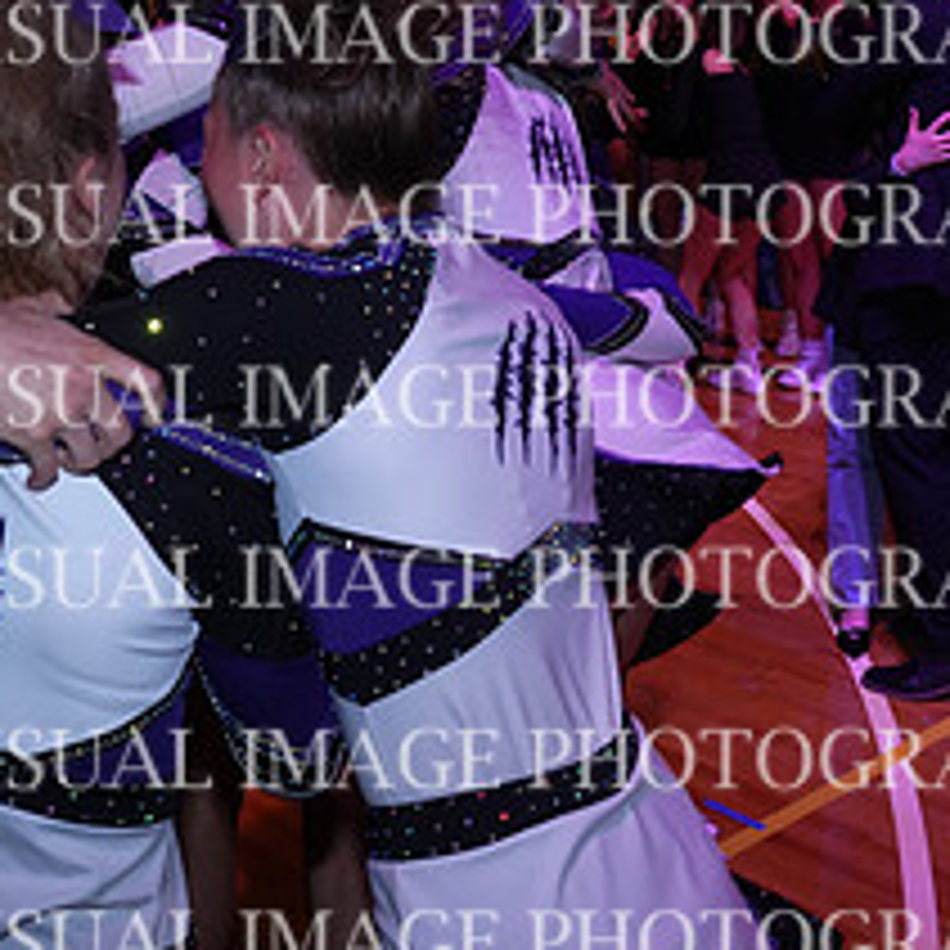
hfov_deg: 30.6
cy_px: 124
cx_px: 504
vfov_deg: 29.5
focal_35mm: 56
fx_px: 1739
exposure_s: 1/250
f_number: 5.6
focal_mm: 24
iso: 1600
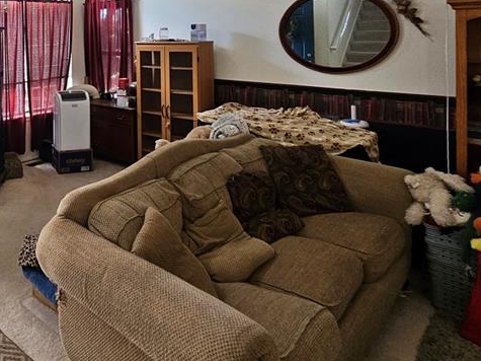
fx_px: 389
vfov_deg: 45.2
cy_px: 38
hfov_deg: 54.4
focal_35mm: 28
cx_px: 39
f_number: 2.2
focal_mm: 2.2
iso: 320
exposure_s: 1/40
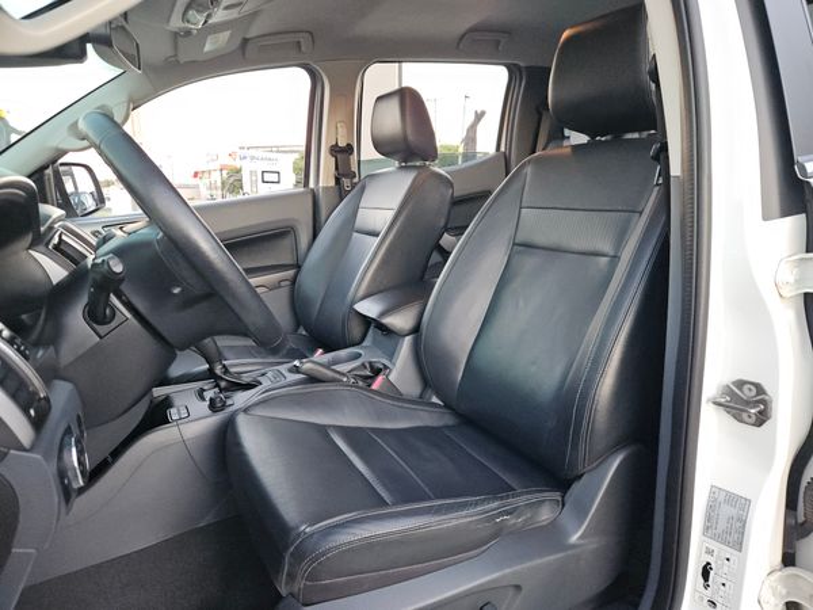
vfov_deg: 58.9
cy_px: 305
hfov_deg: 73.9
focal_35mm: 23
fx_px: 540
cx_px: 406
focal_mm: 5.4
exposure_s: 1/120
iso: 500
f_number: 1.8
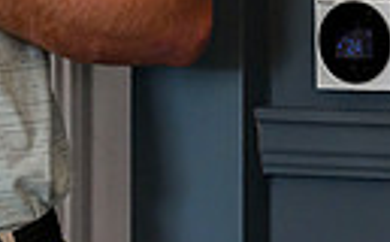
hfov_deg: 2.9
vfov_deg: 1.8
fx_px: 7551
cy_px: -271
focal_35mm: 712
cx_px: -384
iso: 4000
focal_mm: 155
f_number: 4
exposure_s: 1/500
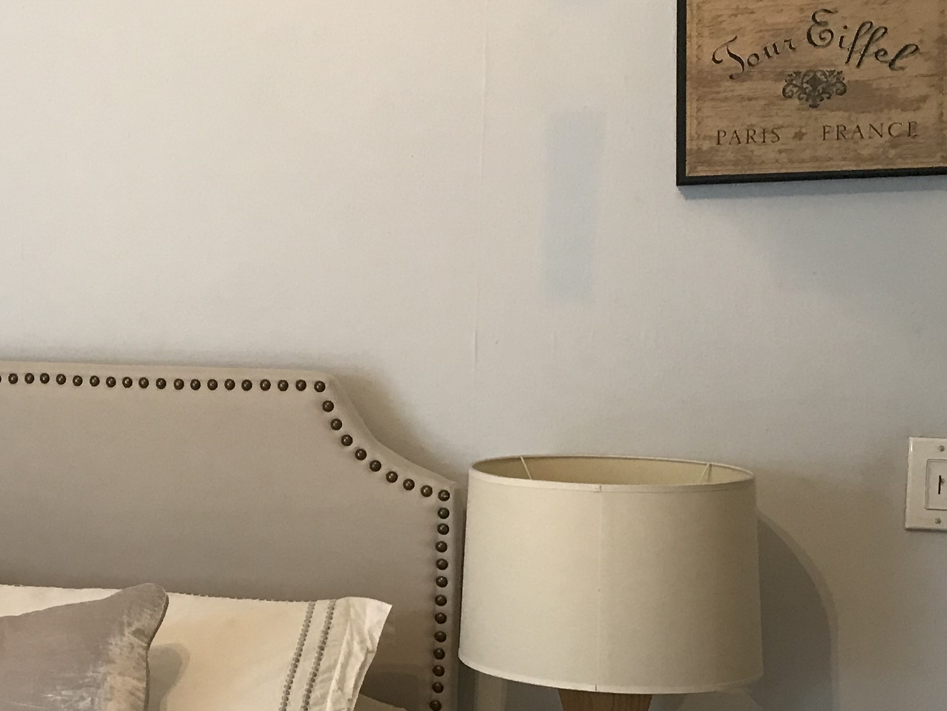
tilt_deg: -3.7
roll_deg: -0.7
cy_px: 420
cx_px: 122
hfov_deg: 29.2
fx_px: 1751
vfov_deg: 22.9
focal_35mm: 64
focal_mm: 3.99
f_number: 1.8
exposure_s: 1/15
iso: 50
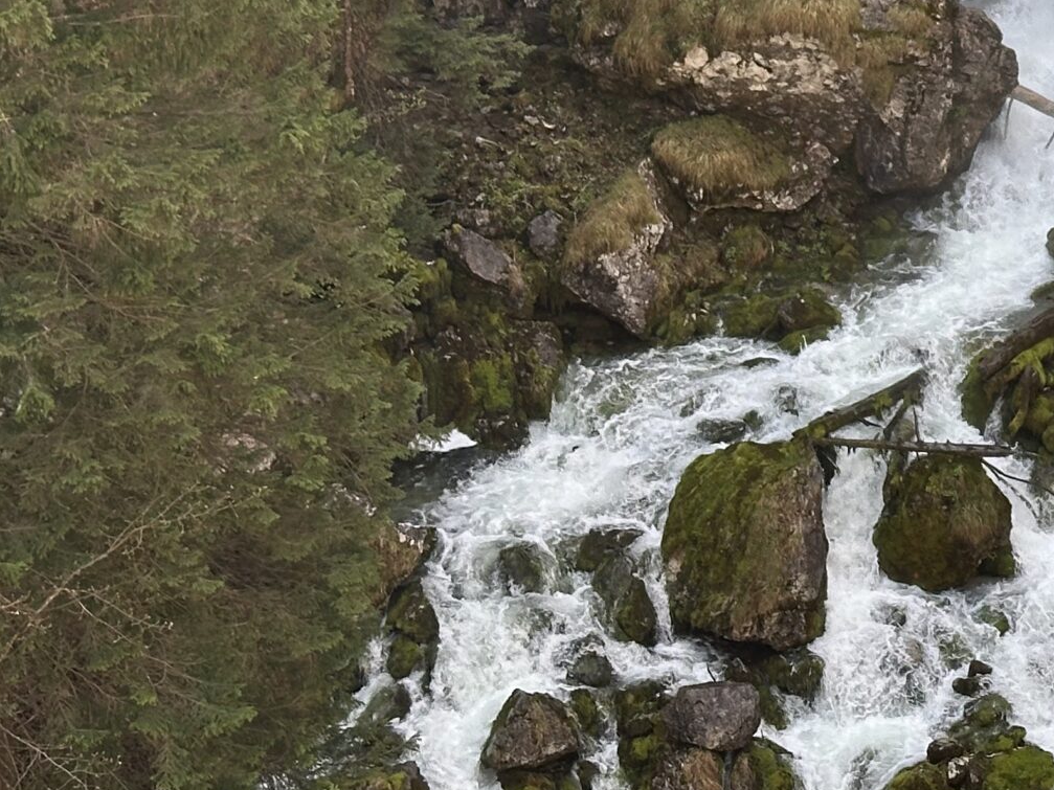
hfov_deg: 15.5
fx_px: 3714
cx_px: 1305
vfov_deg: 12.0
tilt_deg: -20.7
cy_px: 15
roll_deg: -3.2
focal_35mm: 122
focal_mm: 6.86
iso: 64
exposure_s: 1/473
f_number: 1.78
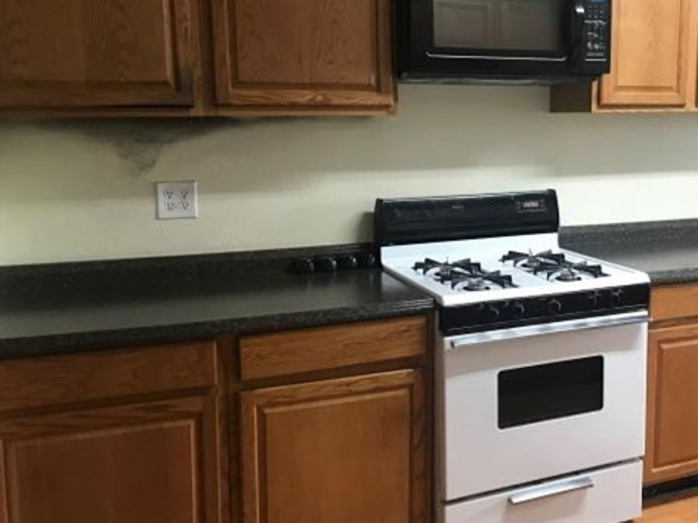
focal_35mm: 38
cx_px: 458
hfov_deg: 48.3
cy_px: 239
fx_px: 766
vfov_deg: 37.7
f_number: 1.8
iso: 64
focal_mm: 3.99
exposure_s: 1/15
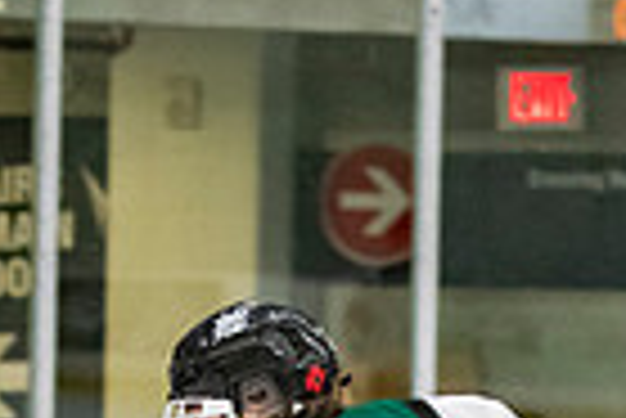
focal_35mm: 546
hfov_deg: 3.8
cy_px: 903
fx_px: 9504
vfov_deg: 2.5
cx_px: 418
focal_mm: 85
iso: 2000
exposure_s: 1/640
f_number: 3.2
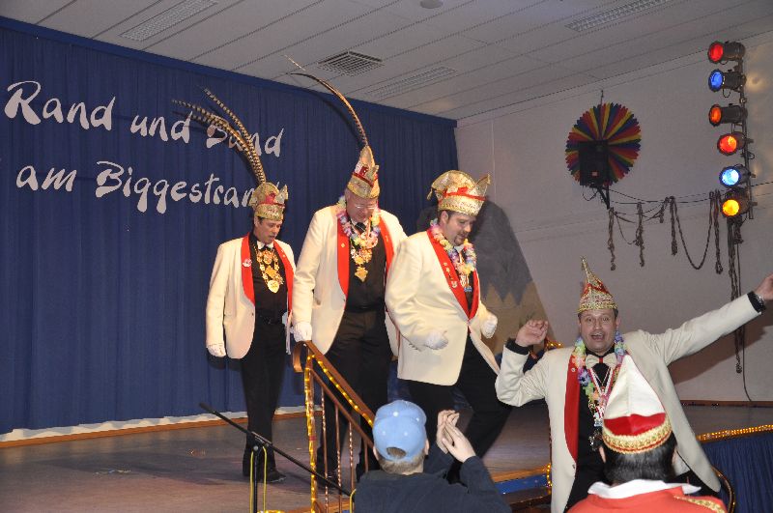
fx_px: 965
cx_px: 386
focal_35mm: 45
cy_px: 256
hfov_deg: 43.7
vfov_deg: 29.8
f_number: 5
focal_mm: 30
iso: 400
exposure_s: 1/60
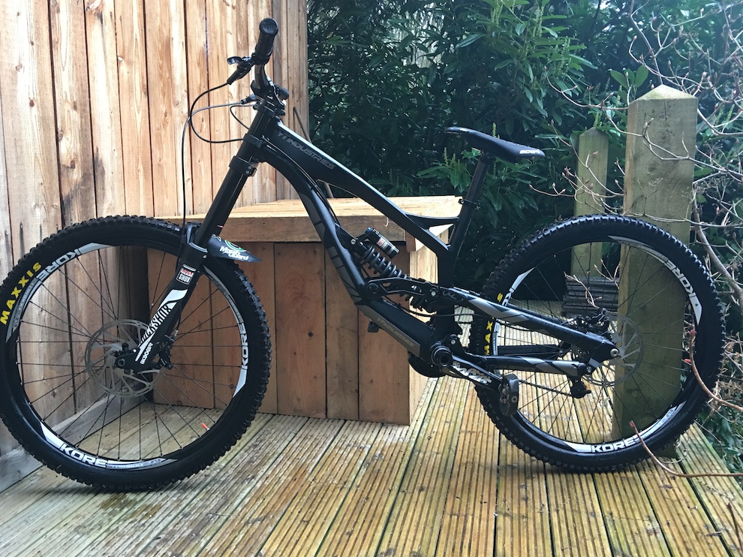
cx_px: 364
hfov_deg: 60.0
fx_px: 644
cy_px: 271
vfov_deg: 46.8
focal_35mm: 30
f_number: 2.2
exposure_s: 1/17
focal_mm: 4.15
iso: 80
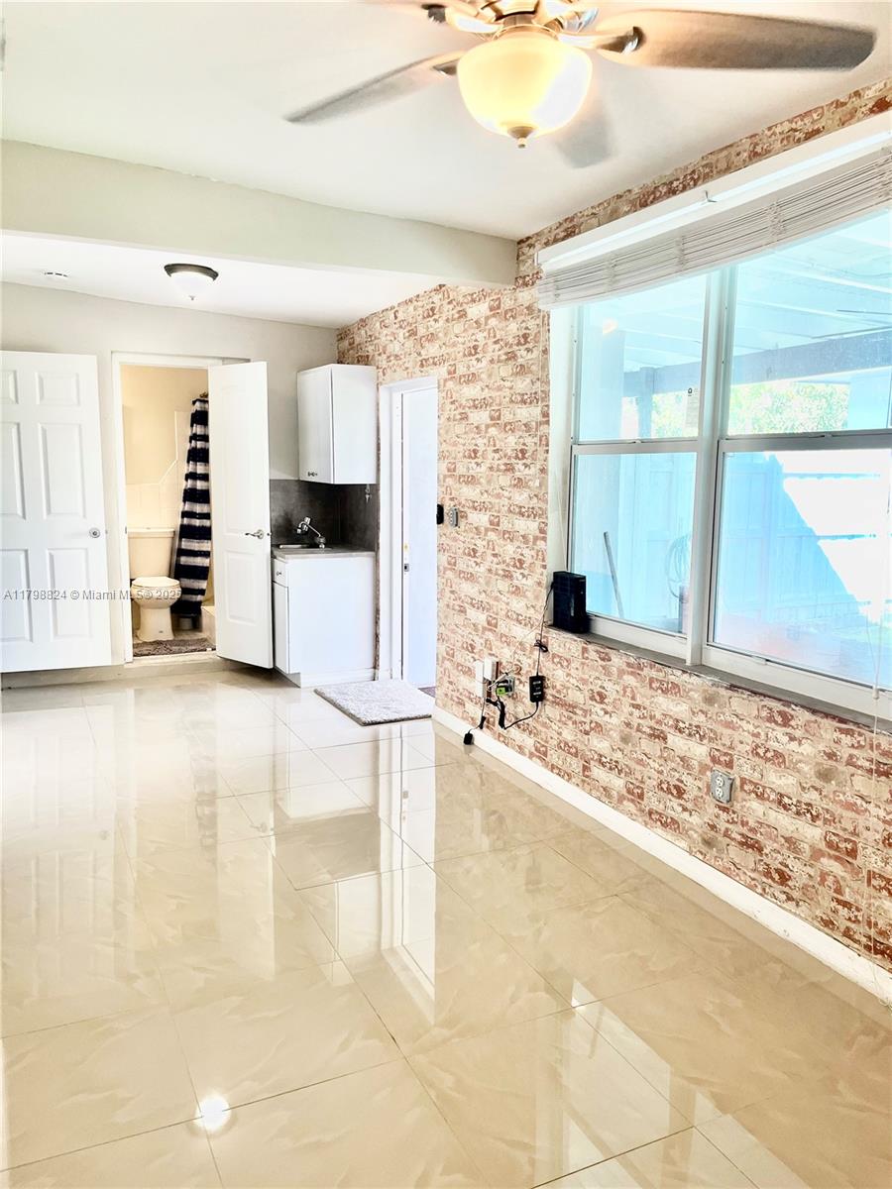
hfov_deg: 53.1
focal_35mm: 26
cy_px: 594
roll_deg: -0.2
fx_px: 893
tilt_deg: -8.0
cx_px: 446
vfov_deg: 67.3
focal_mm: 5.1
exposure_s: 1/120
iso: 80
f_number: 1.6
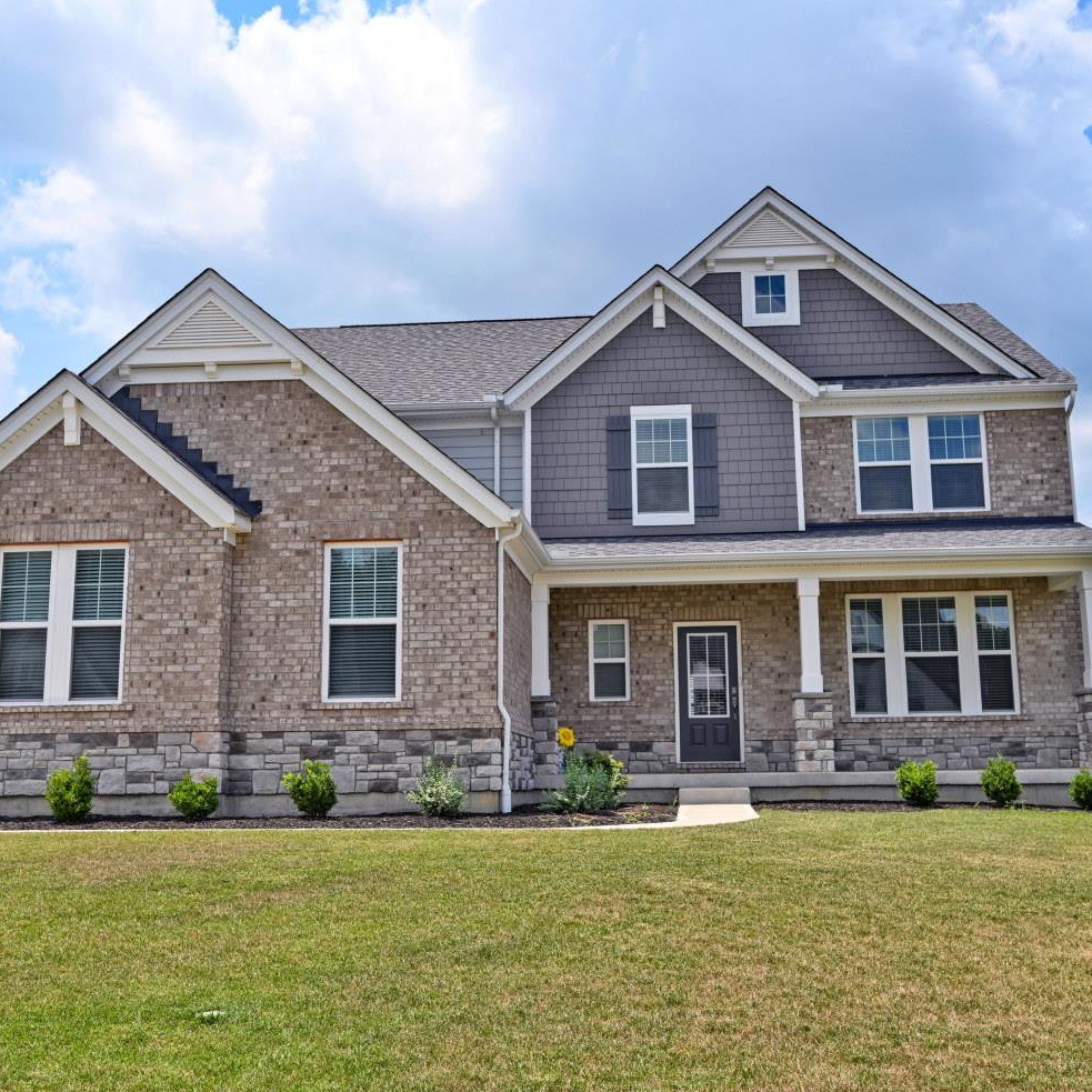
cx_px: 581
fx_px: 1249
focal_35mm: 35
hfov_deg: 47.2
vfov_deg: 47.2
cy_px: 548
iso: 100
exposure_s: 1/400
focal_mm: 27
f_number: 7.1
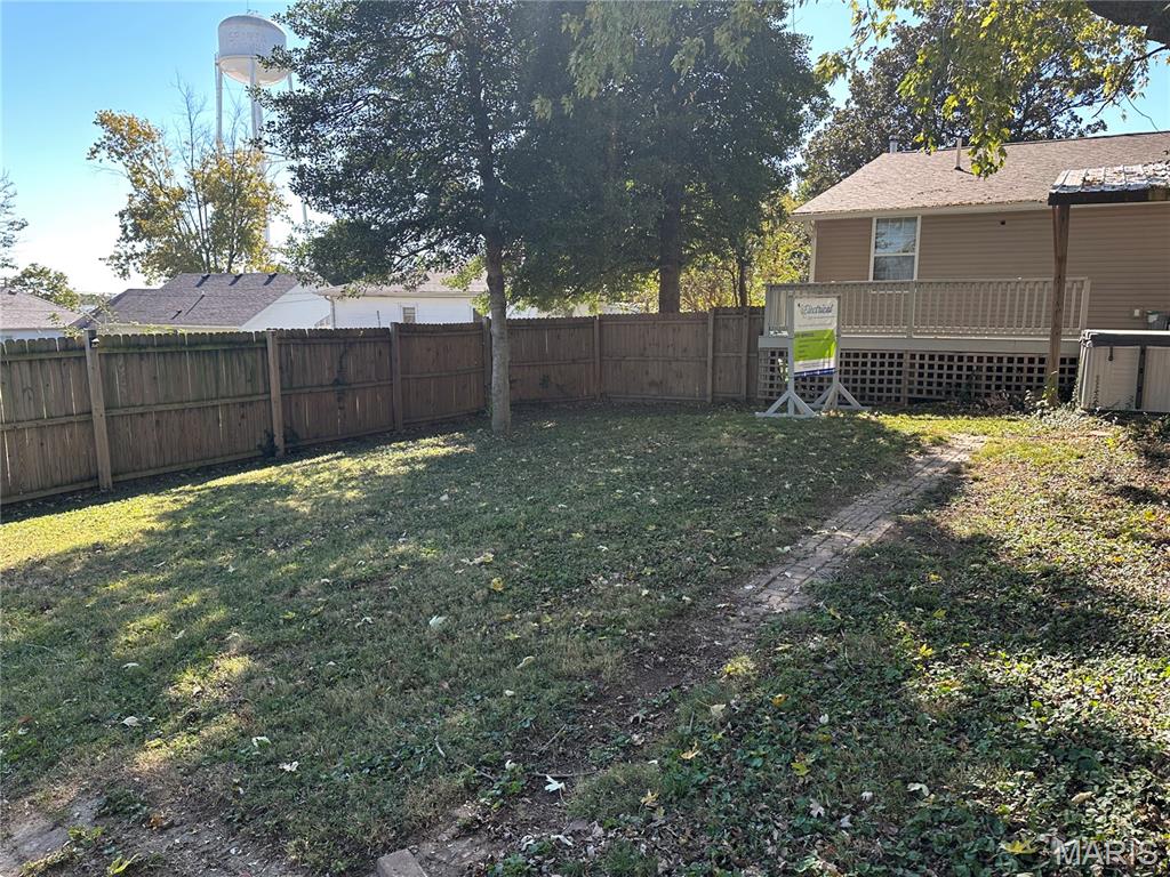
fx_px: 811
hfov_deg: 71.6
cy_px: 438
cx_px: 585
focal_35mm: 24
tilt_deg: -8.2
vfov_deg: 56.8
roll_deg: -0.6
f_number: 1.78
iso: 80
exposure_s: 1/623
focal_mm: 6.86
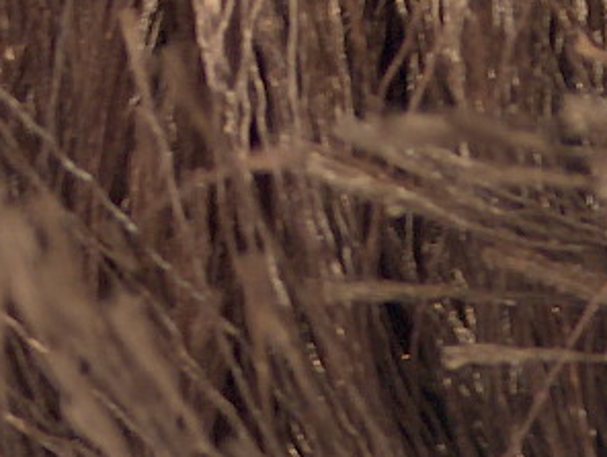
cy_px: 469
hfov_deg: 4.6
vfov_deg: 3.4
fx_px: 7623
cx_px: 548
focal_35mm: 434
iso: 100
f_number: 2.9
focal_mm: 20.29
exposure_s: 1/1.23
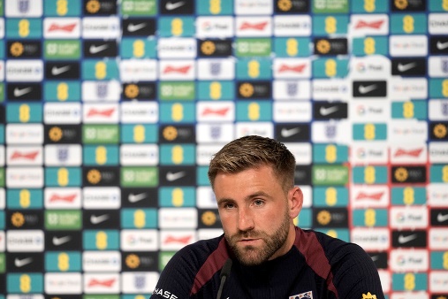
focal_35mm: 473
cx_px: 200
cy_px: 156
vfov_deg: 2.9
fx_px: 5886
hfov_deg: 4.4
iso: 2500
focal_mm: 400
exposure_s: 1/1250
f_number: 2.8
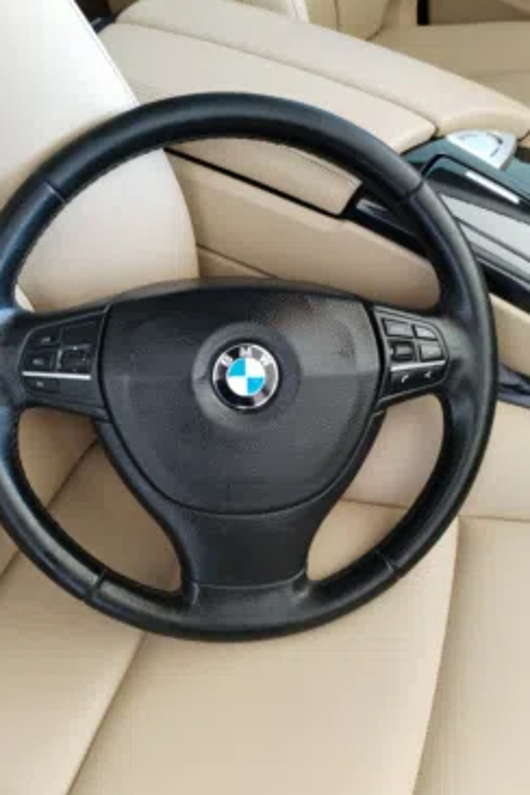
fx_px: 729
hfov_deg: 40.0
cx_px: 248
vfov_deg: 57.2
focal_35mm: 33
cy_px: 406
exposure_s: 1/33.3
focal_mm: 4.75
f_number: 1.8
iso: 336
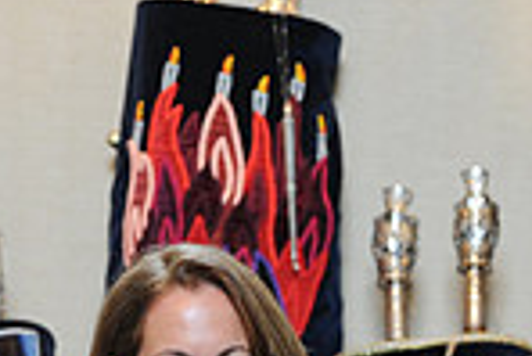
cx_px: 600
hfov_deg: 4.8
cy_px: 672
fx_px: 6361
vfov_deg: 3.2
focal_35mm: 430
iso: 500
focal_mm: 110
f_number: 5.6
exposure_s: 1/25
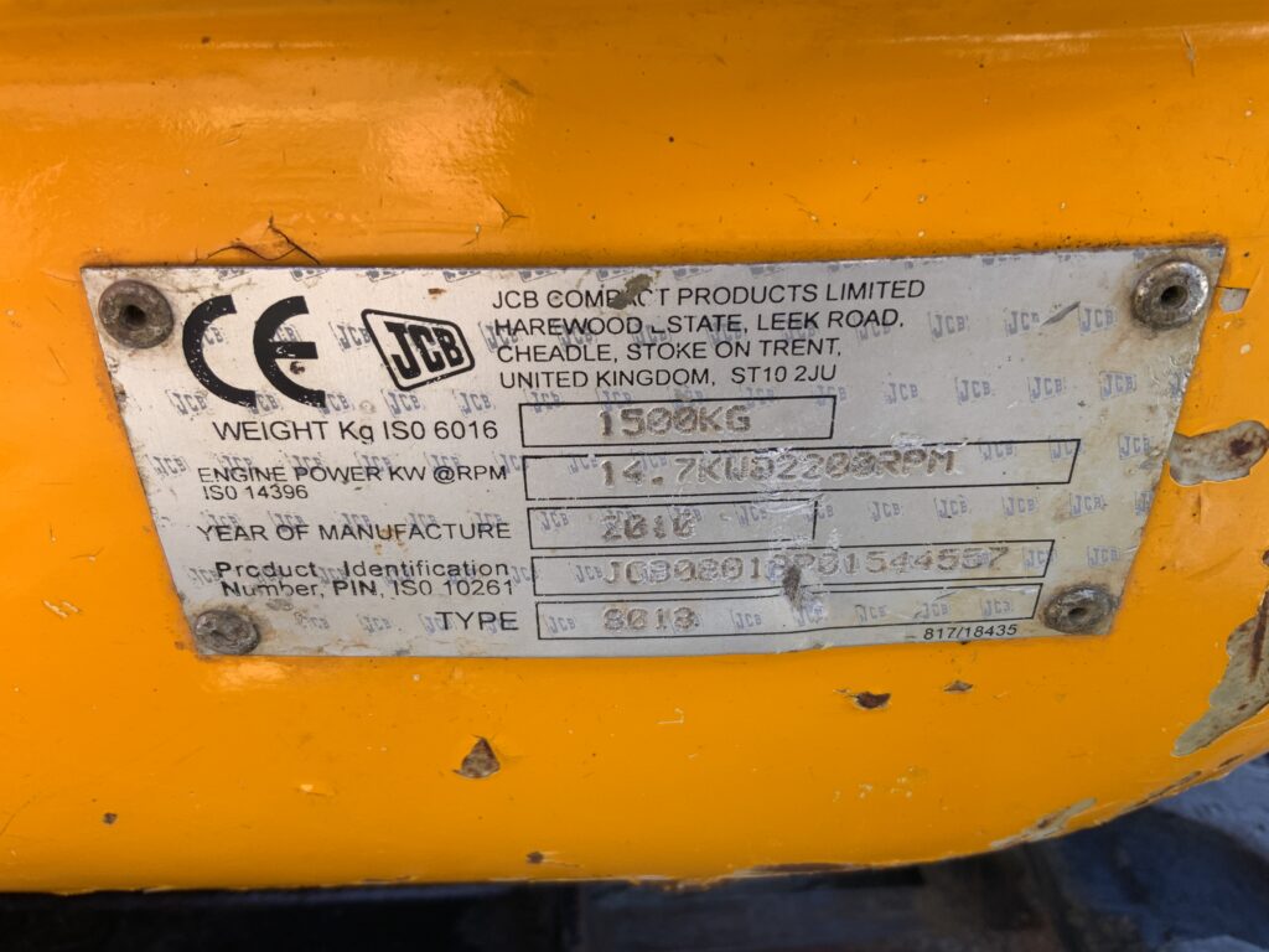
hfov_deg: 61.7
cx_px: 634
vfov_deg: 48.2
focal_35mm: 29
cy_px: 476
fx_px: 1063
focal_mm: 3
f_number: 1.8
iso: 16
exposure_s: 1/142
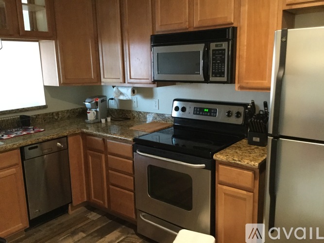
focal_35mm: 31
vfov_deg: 45.4
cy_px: 122
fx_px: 290
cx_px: 162
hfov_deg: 58.4
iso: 250
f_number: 2.4
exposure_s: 1/15
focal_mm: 3.3
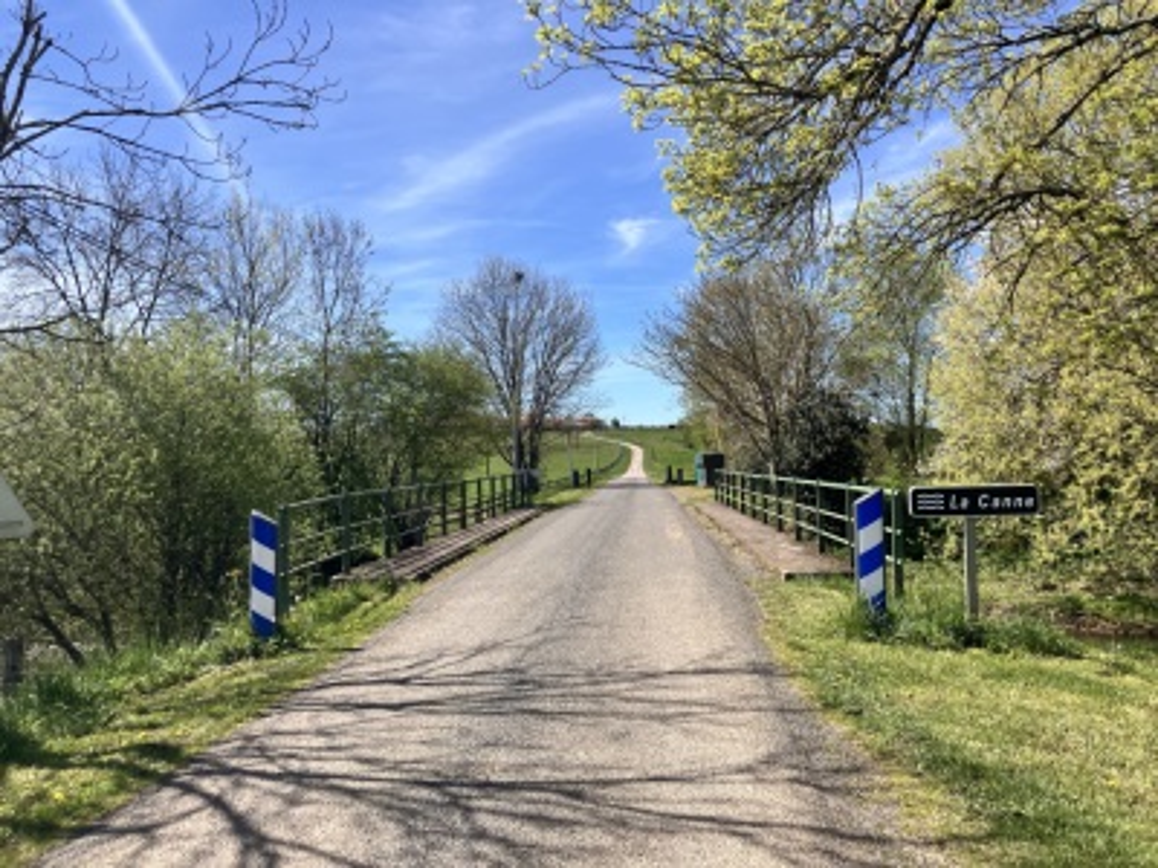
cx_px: 579
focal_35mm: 28
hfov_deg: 63.4
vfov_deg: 49.7
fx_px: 937
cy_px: 434
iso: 32
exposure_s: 1/1799
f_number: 1.8
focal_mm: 3.99
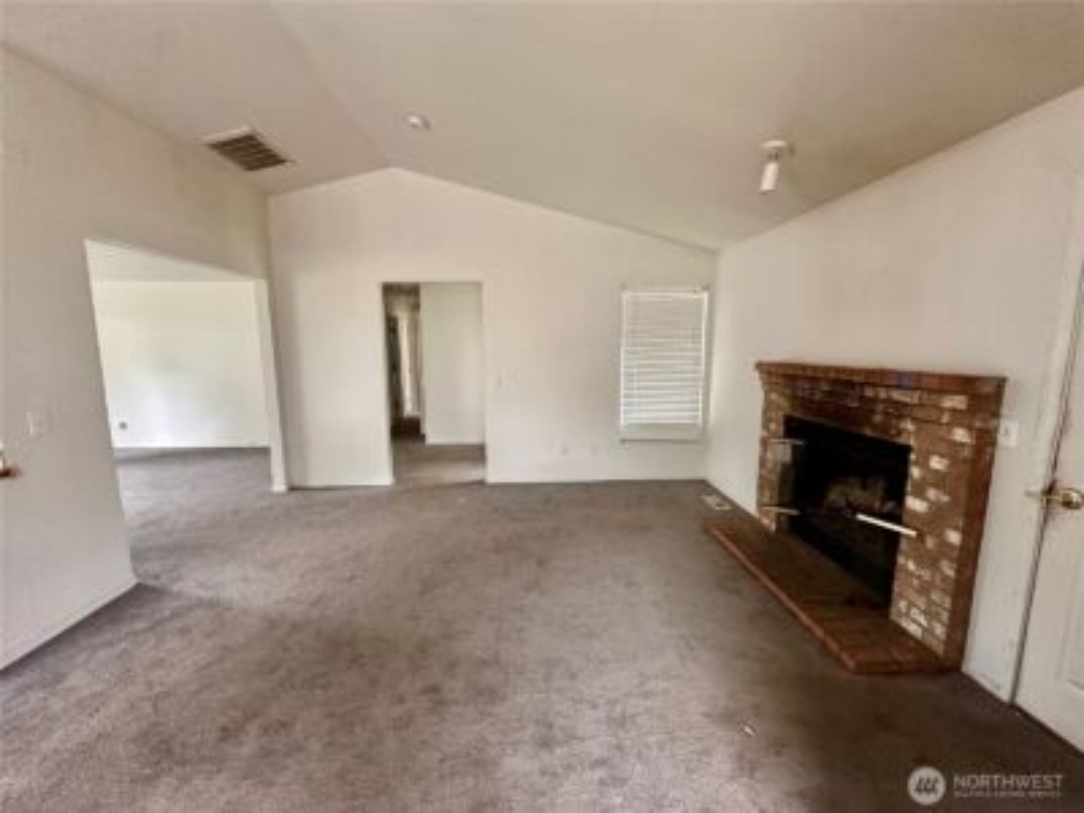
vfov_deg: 85.7
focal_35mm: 14
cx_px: 542
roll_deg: +0.1
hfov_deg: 102.1
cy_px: 406
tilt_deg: -8.2
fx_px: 438
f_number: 2.2
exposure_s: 1/60
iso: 640
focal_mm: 2.22
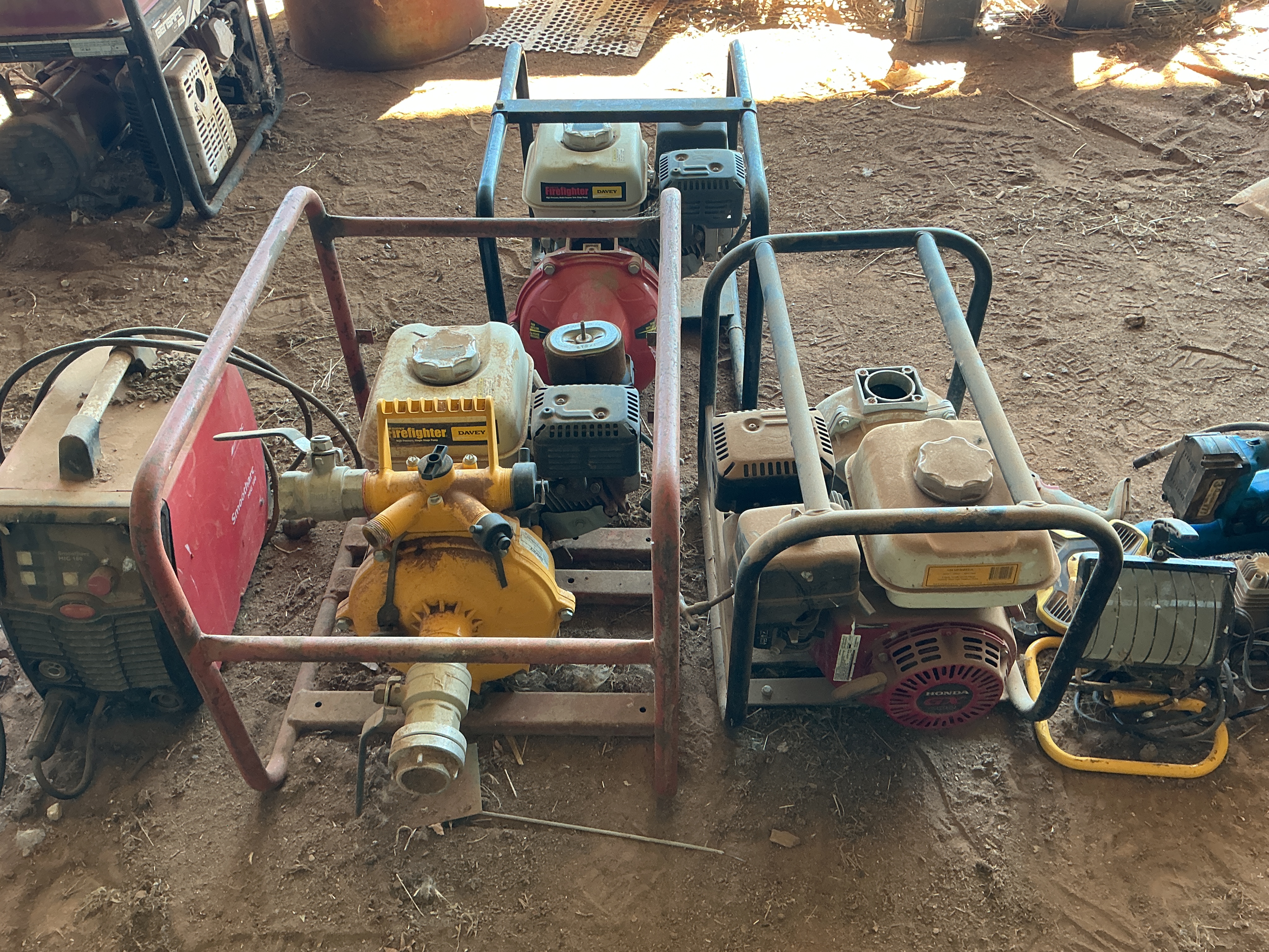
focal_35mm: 29
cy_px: 476
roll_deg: +0.3
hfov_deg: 61.7
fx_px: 1063
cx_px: 634
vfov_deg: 48.2
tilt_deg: -43.5
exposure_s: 1/60
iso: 50
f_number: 1.8
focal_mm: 3
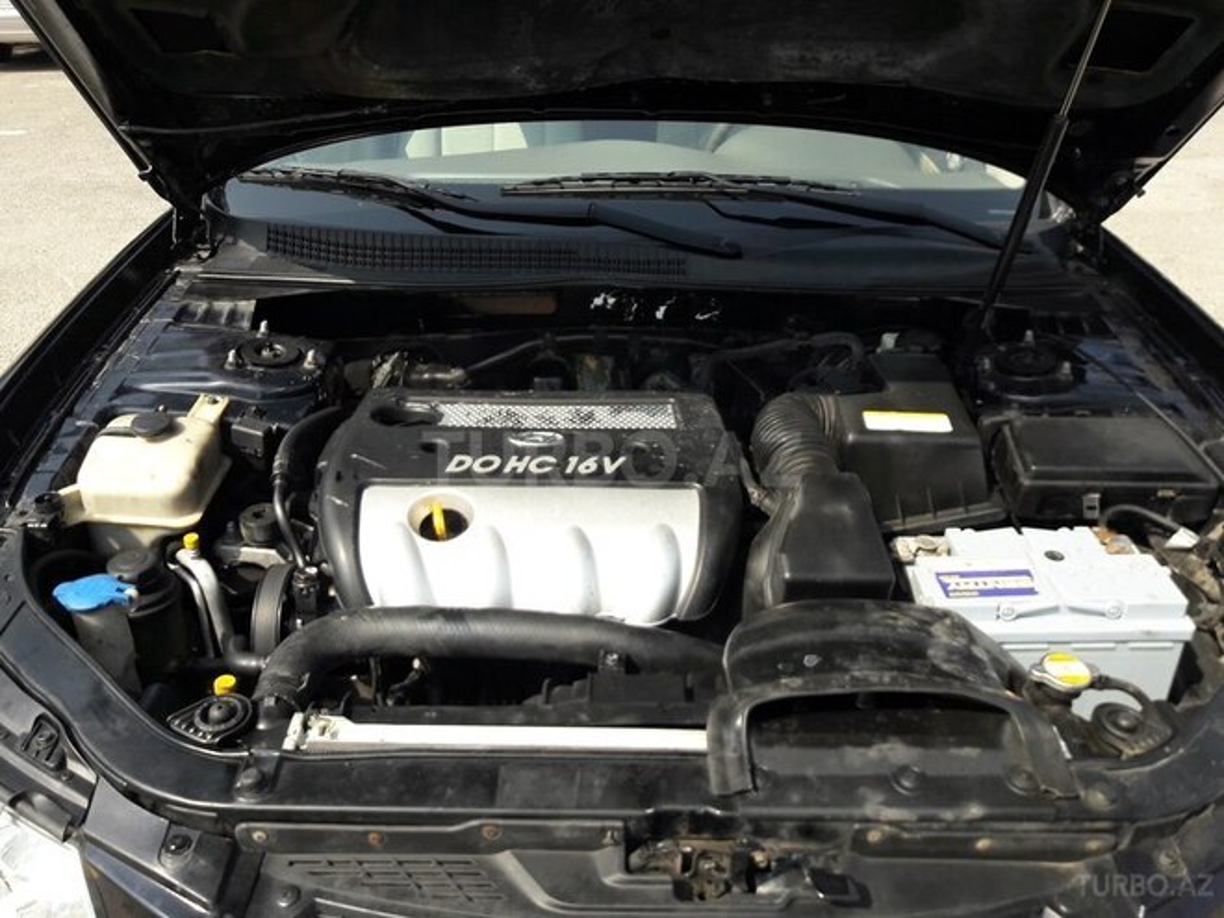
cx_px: 612
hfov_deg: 63.4
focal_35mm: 28
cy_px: 459
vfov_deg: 49.7
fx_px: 990
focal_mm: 3.7
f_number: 1.9
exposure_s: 1/658
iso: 40
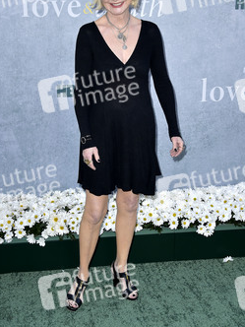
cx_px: 118
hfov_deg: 28.6
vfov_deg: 37.4
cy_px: 139
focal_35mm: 51
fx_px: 481
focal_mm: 44
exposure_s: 1/250
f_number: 6.3
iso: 320
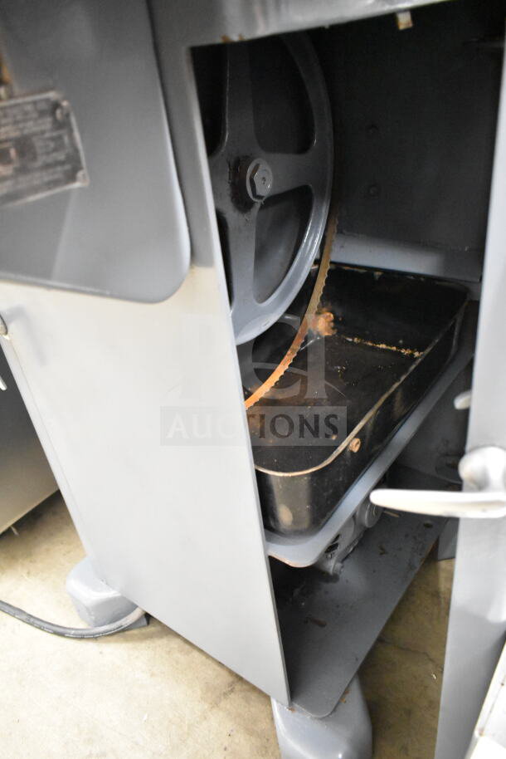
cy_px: 380
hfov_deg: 48.0
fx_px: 569
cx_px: 253
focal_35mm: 27
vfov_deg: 67.4
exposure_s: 1/30
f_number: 3.5
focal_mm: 18
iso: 9000
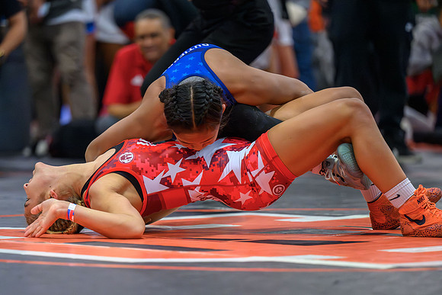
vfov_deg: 5.9
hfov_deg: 8.8
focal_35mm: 233
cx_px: 189
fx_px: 2858
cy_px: 190
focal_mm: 180
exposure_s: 1/640
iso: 12800
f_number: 2.8
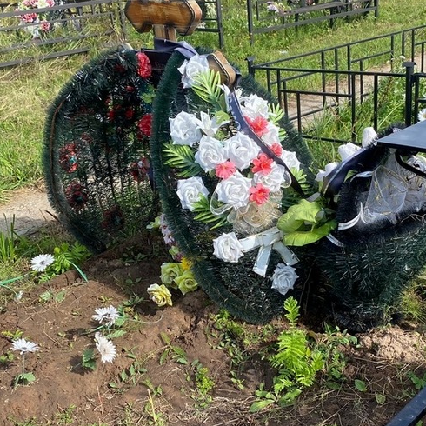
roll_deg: +2.8
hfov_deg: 35.2
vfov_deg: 35.1
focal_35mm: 48
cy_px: 270
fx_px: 668
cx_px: 261
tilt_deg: -27.4
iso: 32
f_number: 1.8
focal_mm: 4.25
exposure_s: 1/905
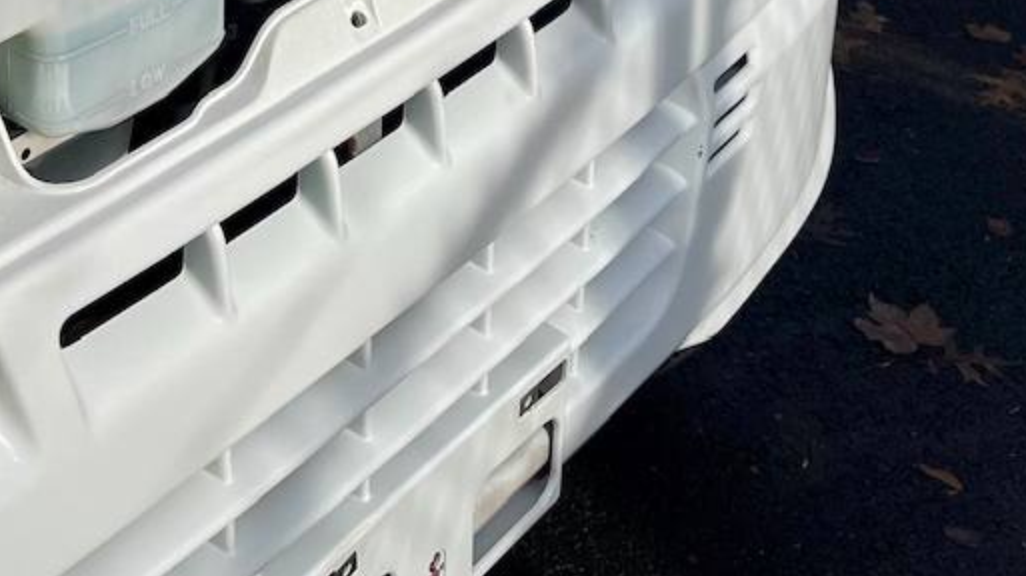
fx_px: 1849
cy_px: -320
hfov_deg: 30.1
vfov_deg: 16.0
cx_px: 174
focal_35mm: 68
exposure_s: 1/4525
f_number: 1.6
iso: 32
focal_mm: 5.1
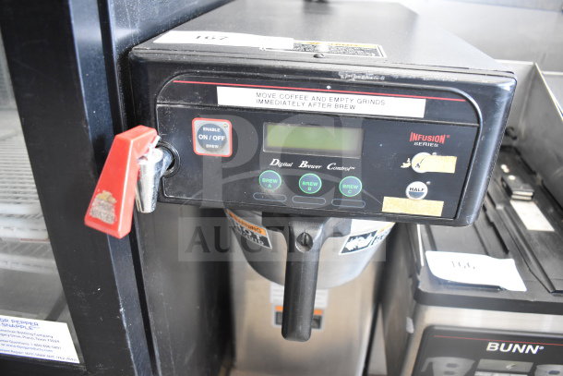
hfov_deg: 67.4
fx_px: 422
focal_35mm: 27
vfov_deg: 48.0
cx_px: 282
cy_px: 188
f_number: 3.5
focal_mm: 18
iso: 2500
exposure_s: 1/30
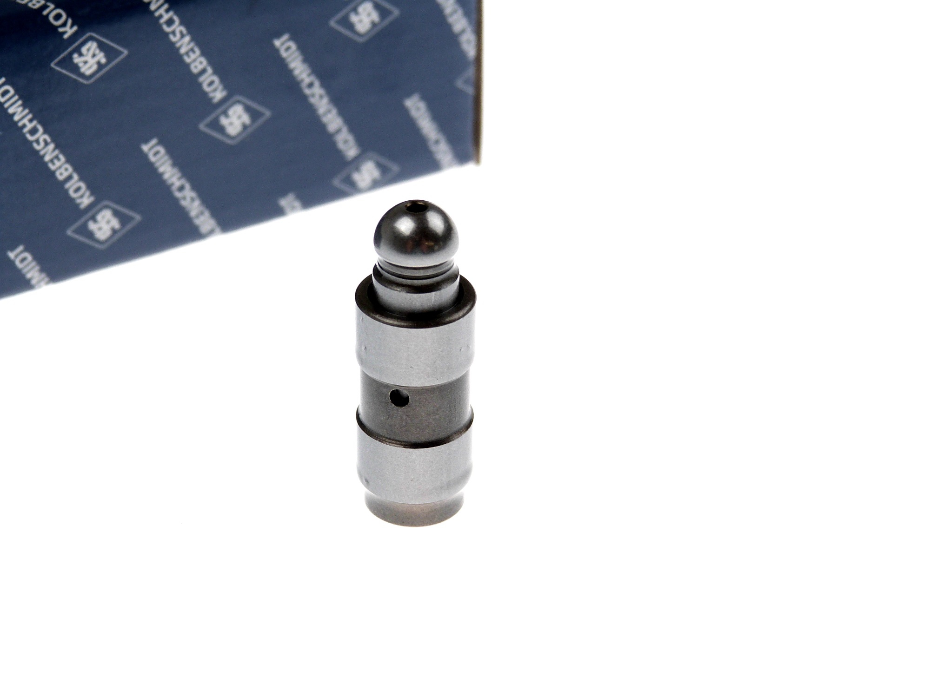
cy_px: 348
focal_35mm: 82
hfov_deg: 23.8
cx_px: 465
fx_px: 2203
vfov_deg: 18.0
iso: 100
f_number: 3.6
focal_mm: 14.8
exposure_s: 1/100
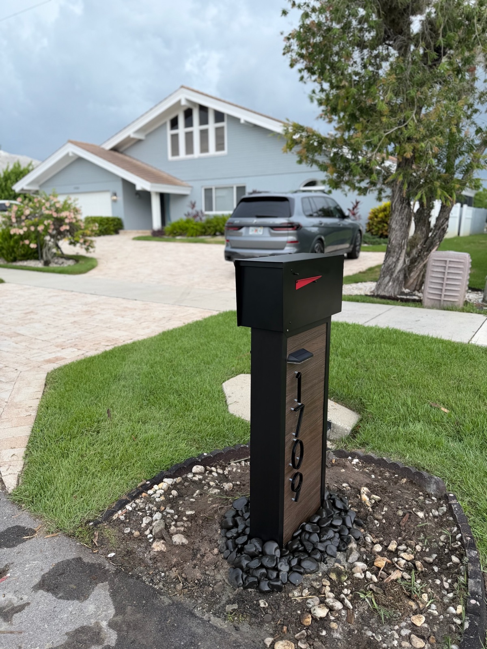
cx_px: 244
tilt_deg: -12.6
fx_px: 450
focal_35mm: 24
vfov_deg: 71.6
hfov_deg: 56.8
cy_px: 324
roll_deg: +0.8
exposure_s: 1/796
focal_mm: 6.76
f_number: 1.78
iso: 80
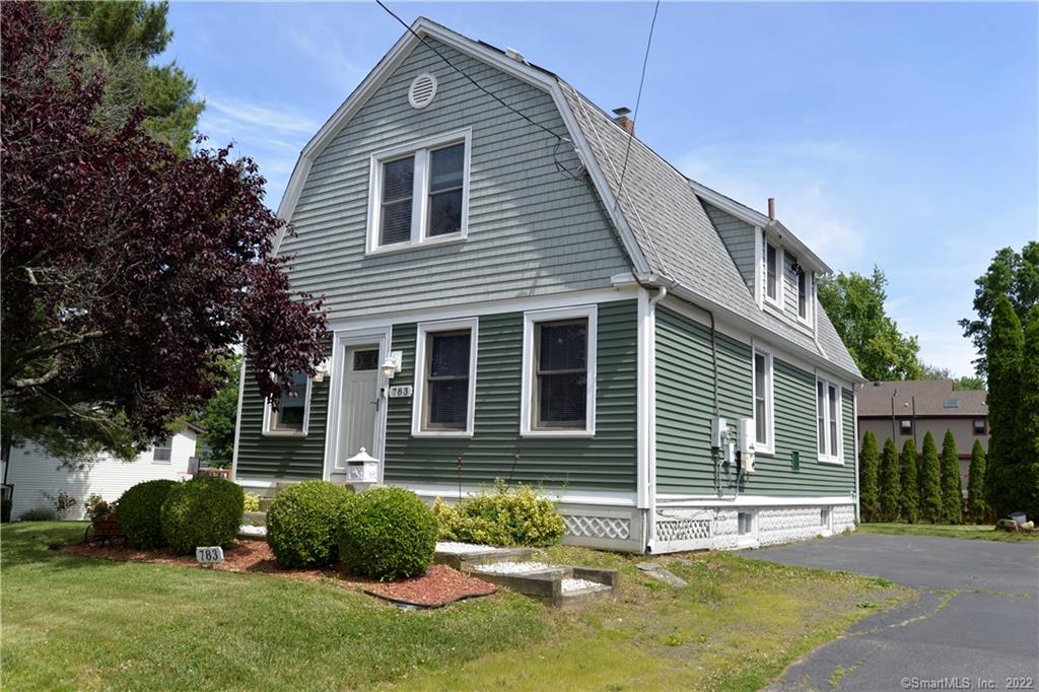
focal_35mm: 29
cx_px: 520
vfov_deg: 44.9
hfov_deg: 63.7
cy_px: 346
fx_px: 837
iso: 100
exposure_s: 1/200
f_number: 8
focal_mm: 29
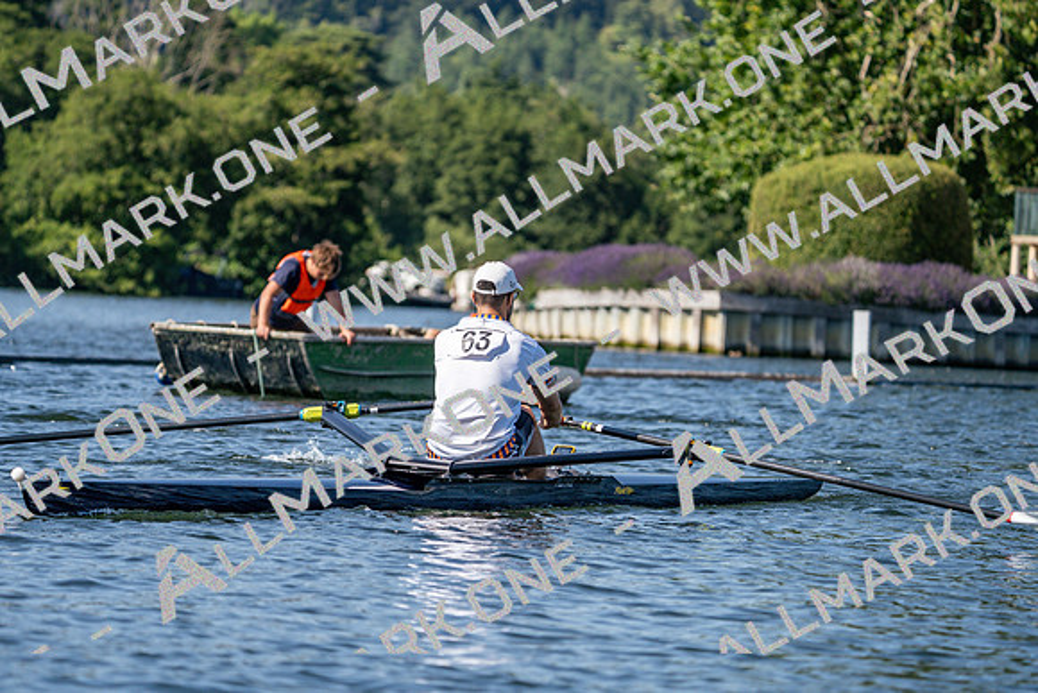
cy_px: 346
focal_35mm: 218
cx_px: 519
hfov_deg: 9.4
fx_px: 6287
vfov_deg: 6.3
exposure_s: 1/1600
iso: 250
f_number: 5.6
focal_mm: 218
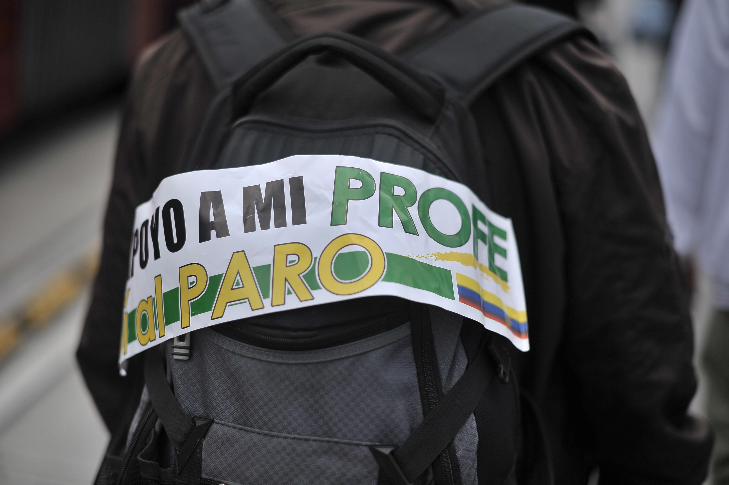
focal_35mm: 50
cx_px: 364
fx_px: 1012
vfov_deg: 27.0
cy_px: 242
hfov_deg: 39.6
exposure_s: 1/6400
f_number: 2
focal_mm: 50
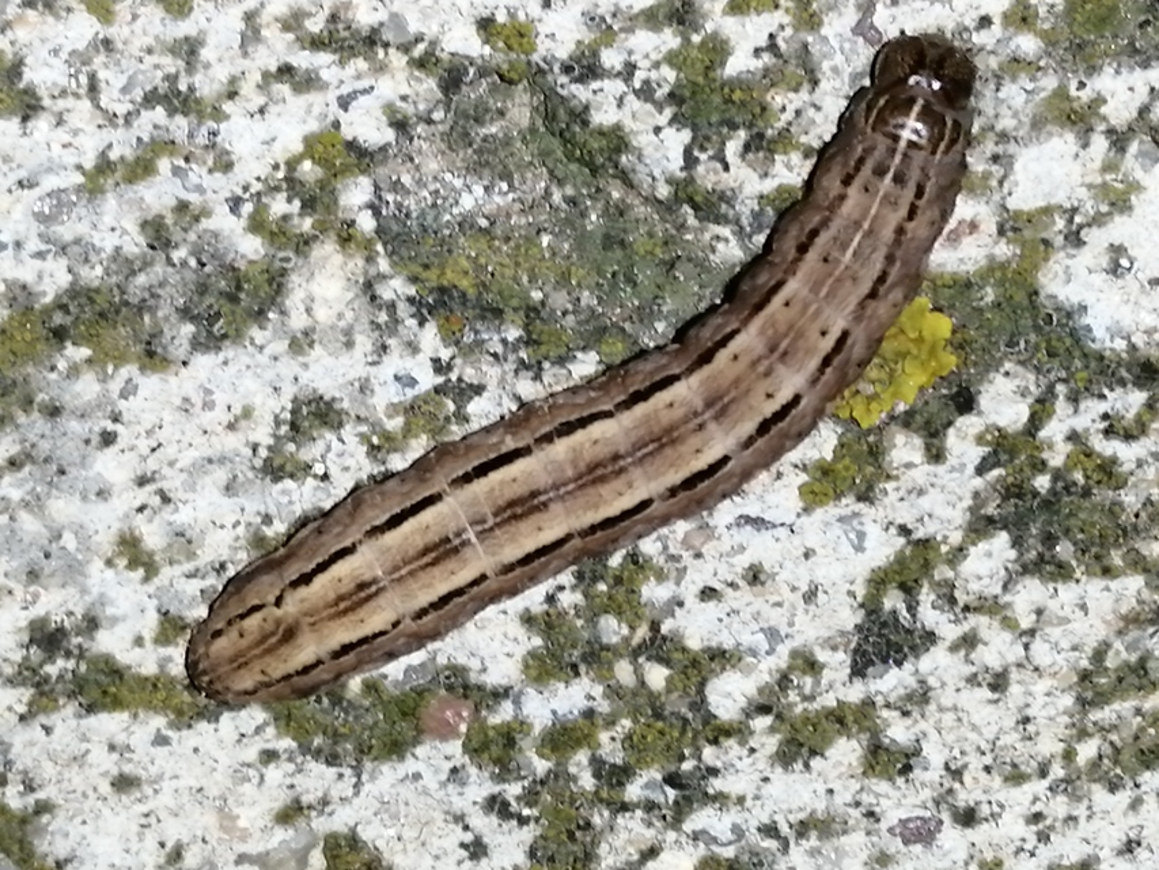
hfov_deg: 18.9
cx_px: 580
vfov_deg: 14.2
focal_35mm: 104
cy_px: 435
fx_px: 3483
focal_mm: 3.46
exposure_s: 1/33.3
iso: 80
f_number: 1.8
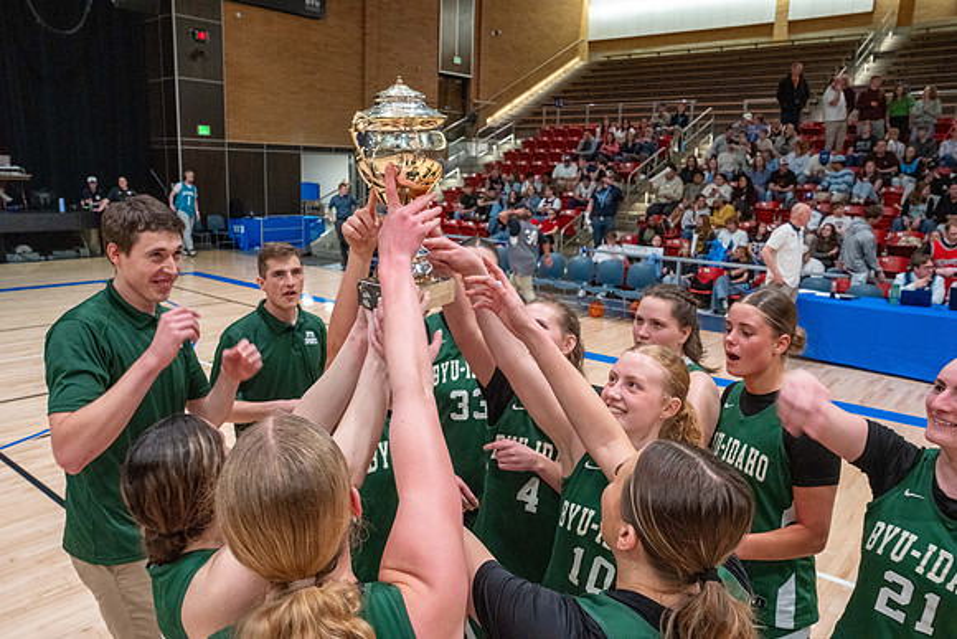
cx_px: 478
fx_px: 718
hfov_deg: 67.4
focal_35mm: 27
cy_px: 320
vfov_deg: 48.0
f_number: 8
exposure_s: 1/80
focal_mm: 27
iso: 6400
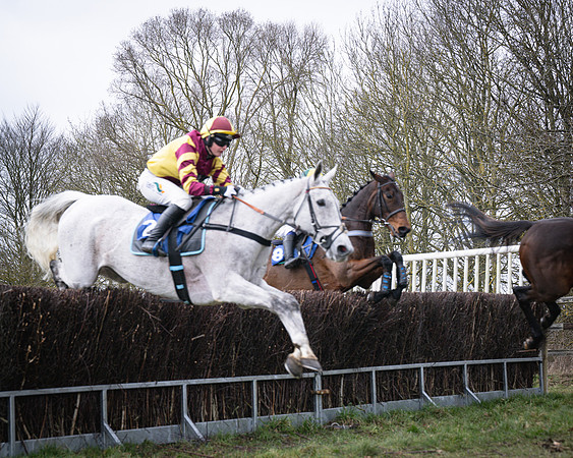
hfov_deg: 24.2
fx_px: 1337
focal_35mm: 79
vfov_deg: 19.4
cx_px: 286
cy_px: 229
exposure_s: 1/1000
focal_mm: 70
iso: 400
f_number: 5
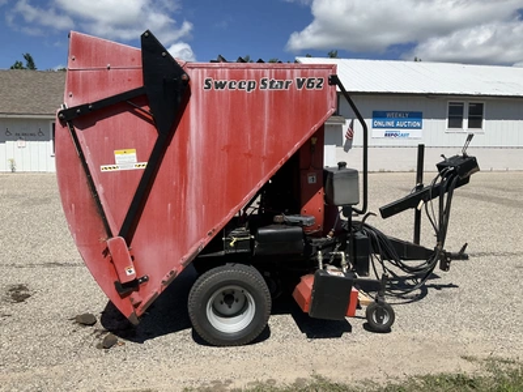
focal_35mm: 29
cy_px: 196
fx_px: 438
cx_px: 262
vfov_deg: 48.2
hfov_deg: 61.7
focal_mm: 3
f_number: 1.8
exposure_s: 1/2538
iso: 25
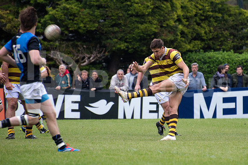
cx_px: 124
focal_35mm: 300
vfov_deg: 4.6
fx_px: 2067
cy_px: 82
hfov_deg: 6.9
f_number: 5.6
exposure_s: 1/500
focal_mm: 300
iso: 1600
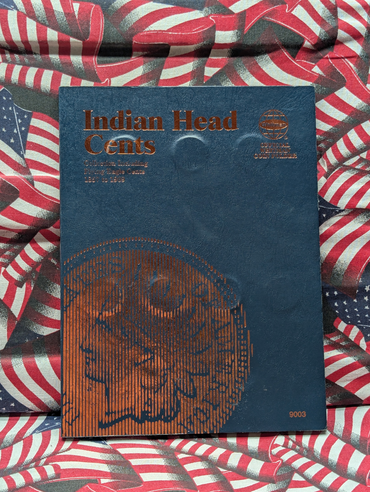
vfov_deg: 38.9
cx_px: 185
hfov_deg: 29.7
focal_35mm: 49
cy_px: 246
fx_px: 697
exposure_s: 1/28.6
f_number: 1.68
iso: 26
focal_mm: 6.9
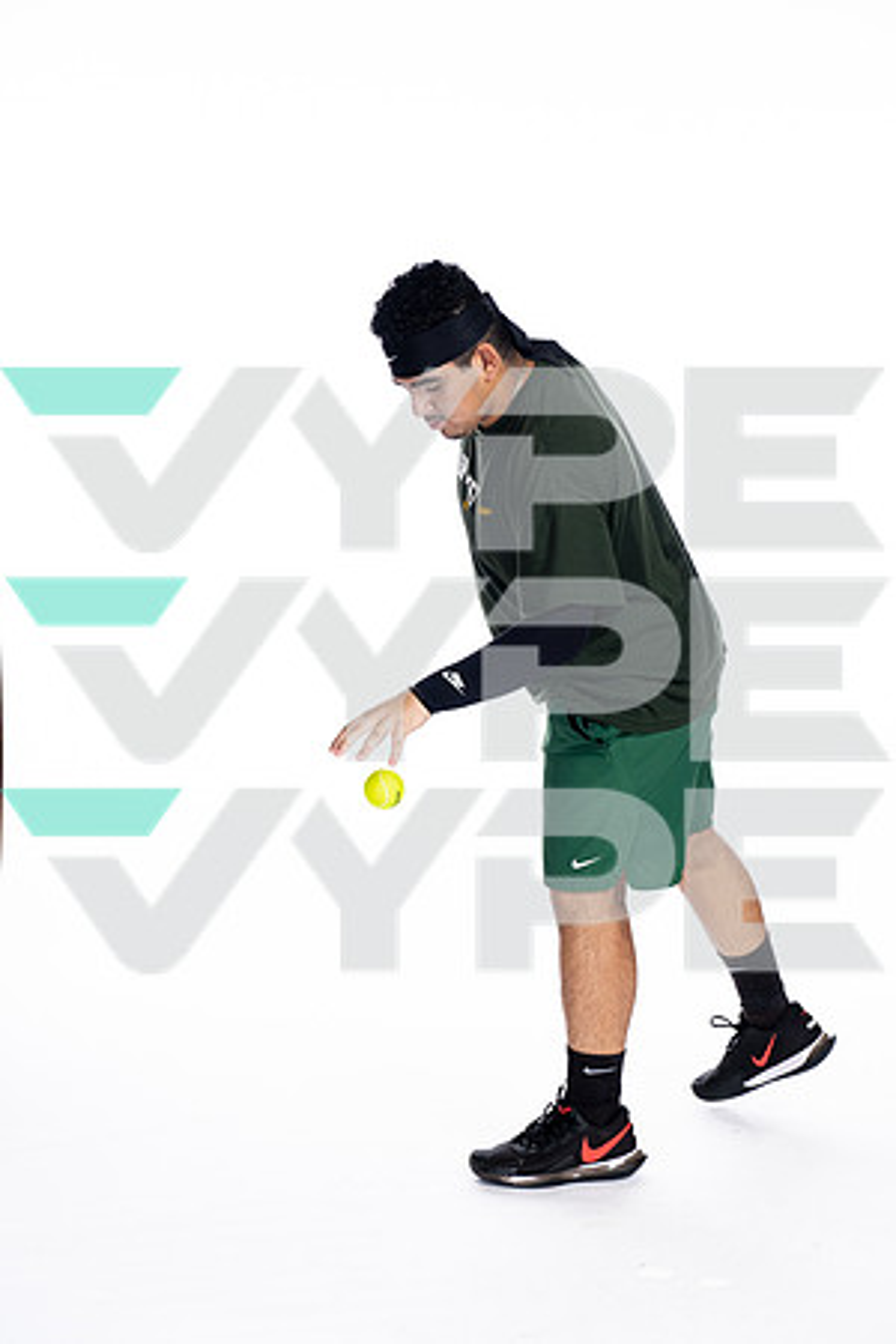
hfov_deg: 20.9
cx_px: 448
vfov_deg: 31.0
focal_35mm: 65
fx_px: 2426
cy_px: 672
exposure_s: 1/250
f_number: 5.6
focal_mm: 65
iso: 400
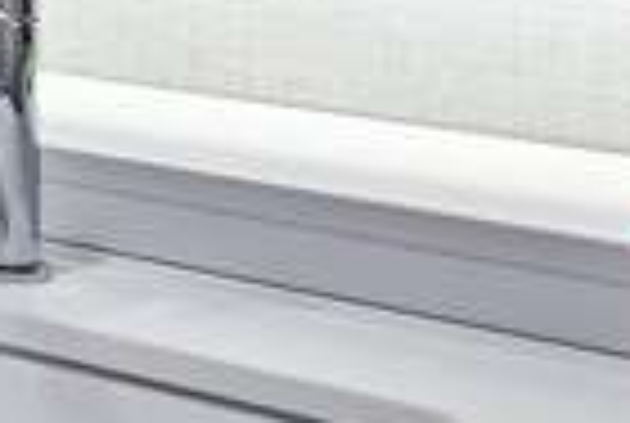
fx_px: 2175
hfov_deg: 9.6
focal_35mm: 124
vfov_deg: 10.5
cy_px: -295
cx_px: -1541
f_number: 8
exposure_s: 1/60
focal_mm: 17
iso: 320
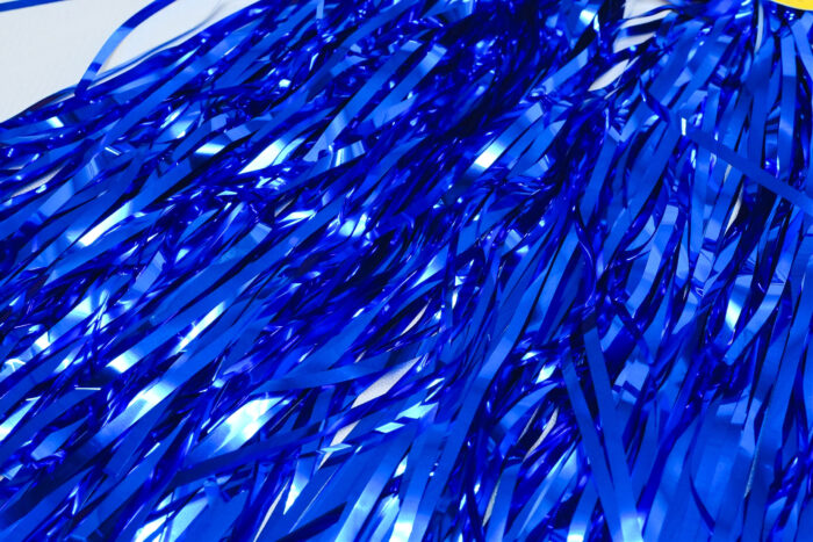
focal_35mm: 52
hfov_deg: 38.2
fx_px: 1174
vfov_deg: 26.0
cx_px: 406
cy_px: 271
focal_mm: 35
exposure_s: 1/160
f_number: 9
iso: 2500
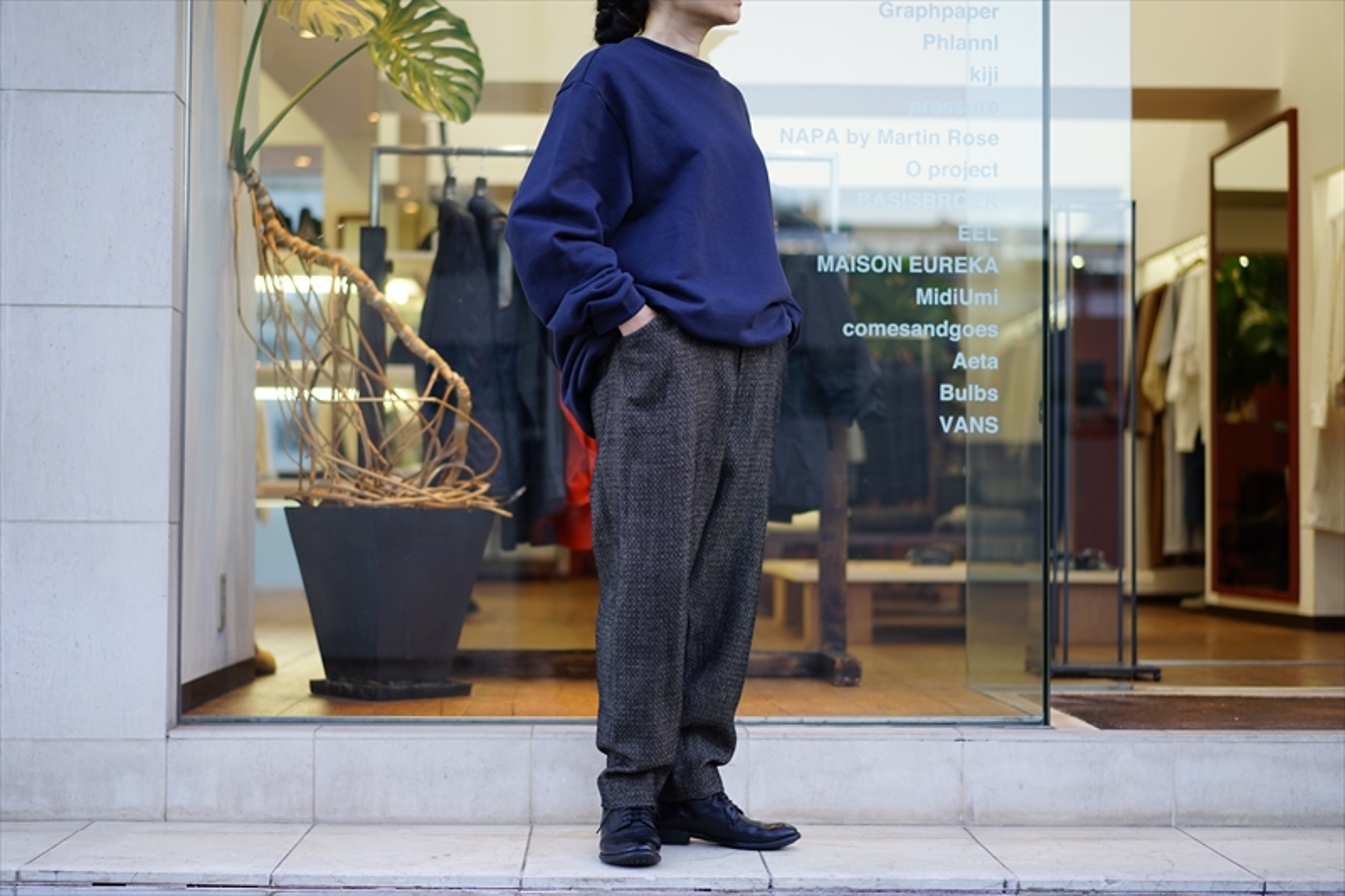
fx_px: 2054
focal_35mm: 55
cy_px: 448
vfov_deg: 24.6
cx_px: 672
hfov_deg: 36.3
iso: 100
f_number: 1.8
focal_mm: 55
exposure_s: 1/60
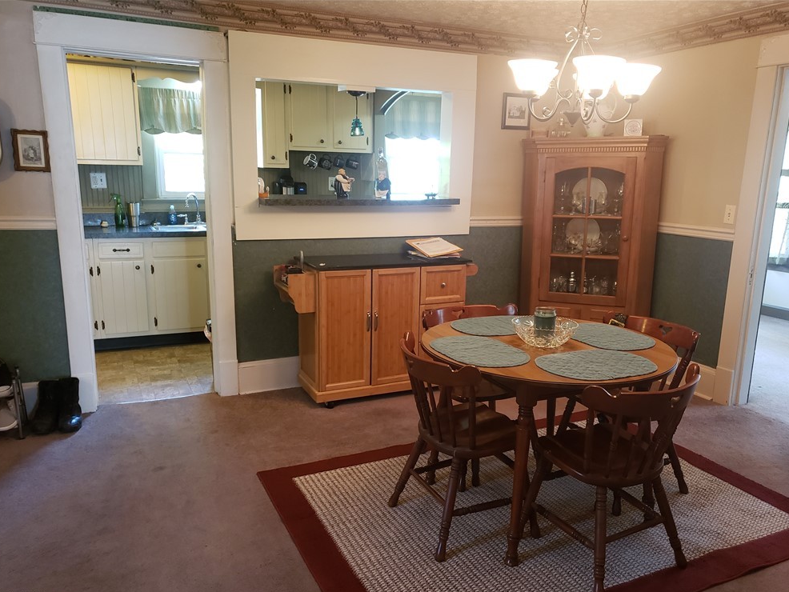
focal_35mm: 27
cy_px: 306
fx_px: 616
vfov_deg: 51.4
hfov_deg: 65.3
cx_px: 398
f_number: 1.5
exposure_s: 1/30
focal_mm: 4.3
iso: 250
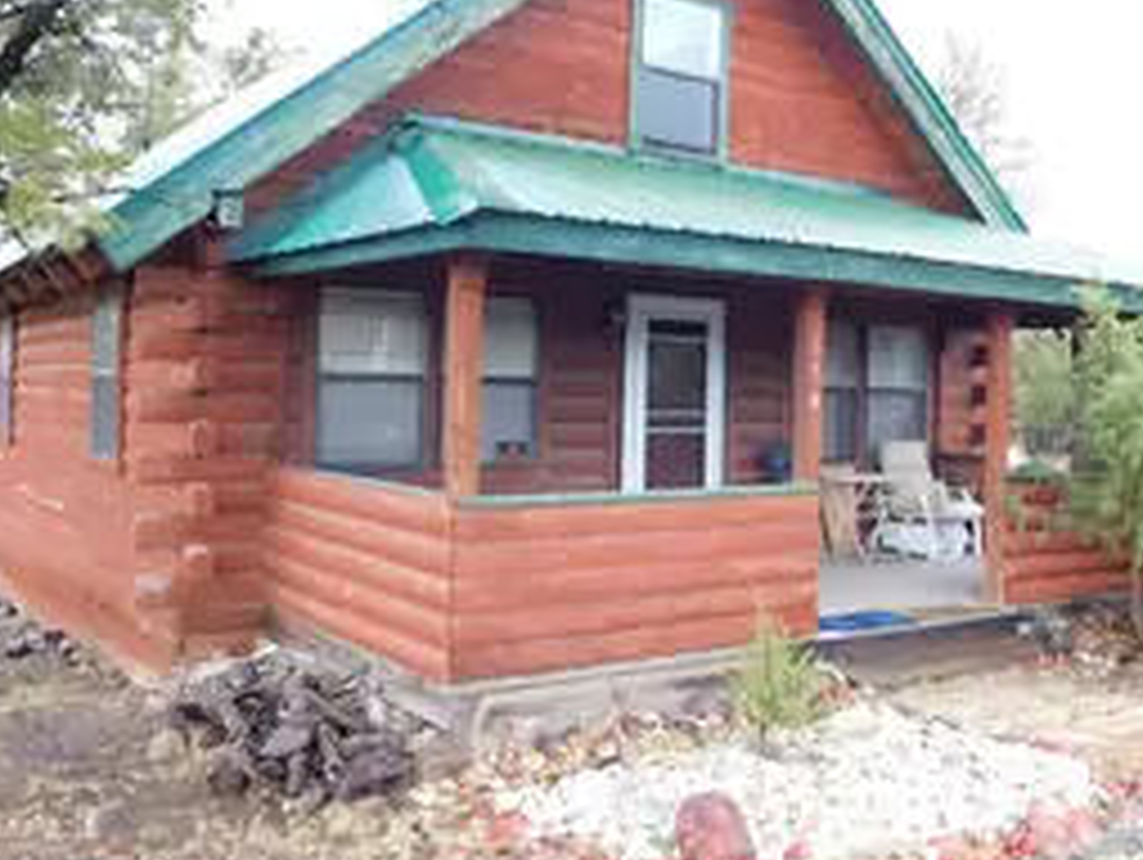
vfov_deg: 37.7
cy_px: 376
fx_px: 1256
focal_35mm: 38
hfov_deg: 48.9
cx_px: 612
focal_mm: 4
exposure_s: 1/50
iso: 125
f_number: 3
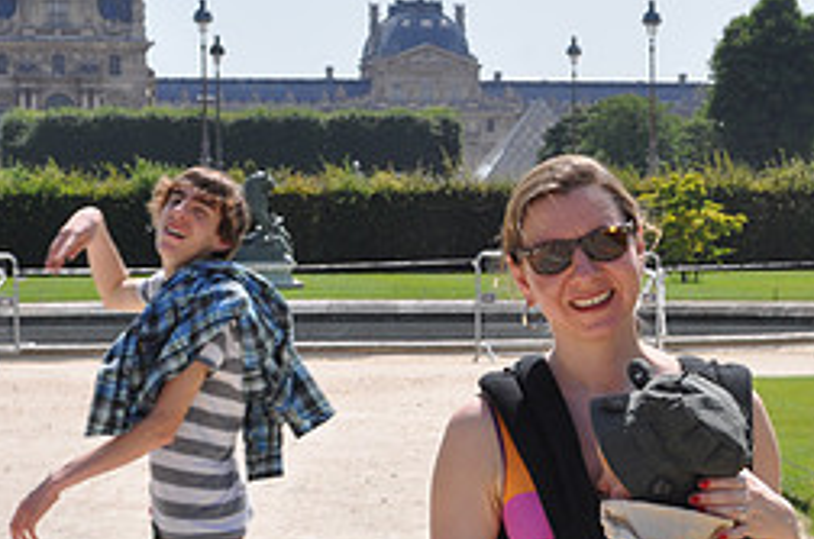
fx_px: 3430
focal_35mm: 152
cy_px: 408
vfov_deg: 9.0
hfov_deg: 13.4
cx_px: 691
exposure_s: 1/160
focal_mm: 44
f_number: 13
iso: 200
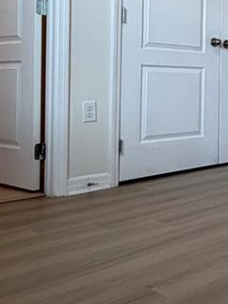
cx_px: 334
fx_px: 457
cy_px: 78
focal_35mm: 52
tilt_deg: +1.2
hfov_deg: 23.1
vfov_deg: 36.0
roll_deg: -0.3
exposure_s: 1/120
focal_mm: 2.22
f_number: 2.2
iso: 160
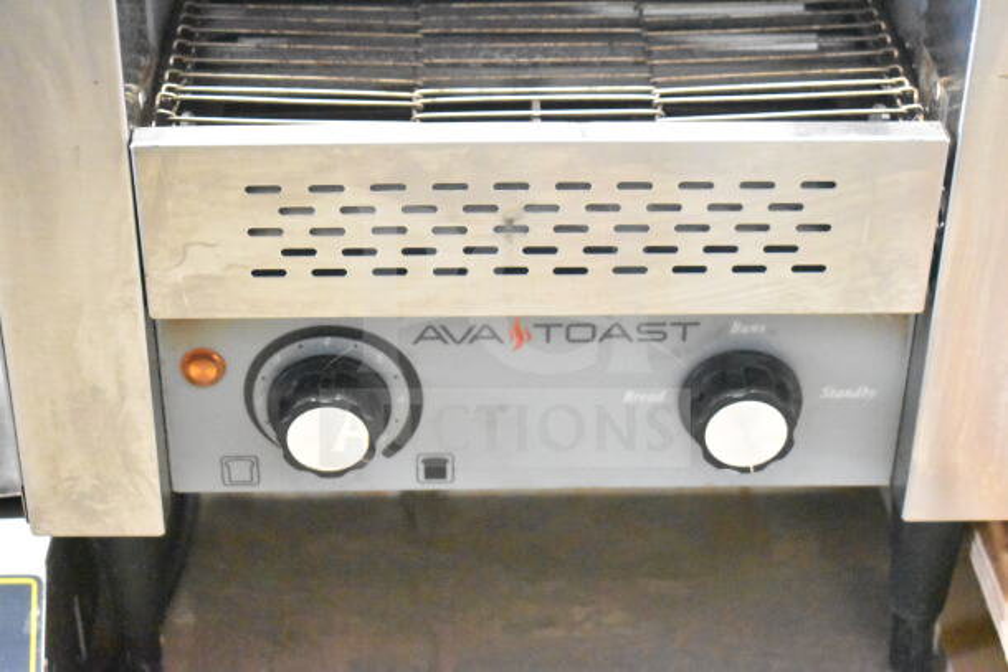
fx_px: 2016
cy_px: 336
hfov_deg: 28.1
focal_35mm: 72
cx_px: 504
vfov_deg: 18.9
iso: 25600
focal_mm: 48
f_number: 5.3
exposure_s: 1/80
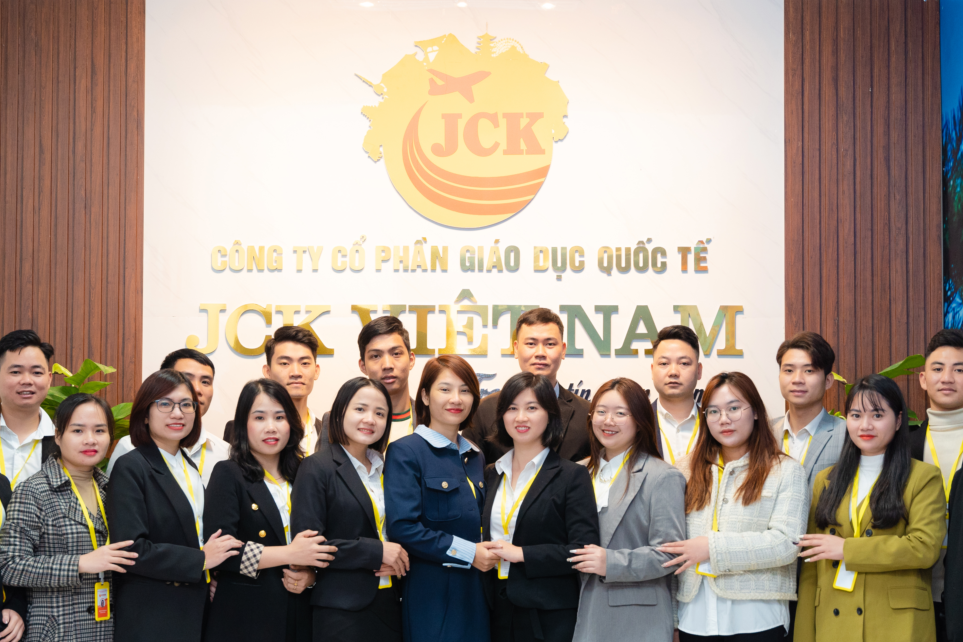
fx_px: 1567
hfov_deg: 34.2
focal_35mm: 59
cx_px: 456
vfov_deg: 23.1
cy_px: 380
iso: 1250
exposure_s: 1/125
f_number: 3.5
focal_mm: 40.4
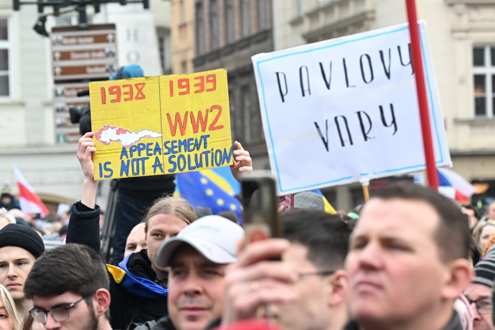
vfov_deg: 8.3
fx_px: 2269
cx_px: 248
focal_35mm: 165
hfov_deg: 12.5
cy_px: 165
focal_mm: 110
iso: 1250
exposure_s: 1/800
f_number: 5.6
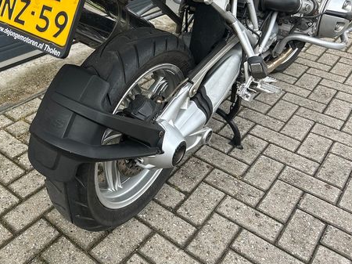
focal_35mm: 37
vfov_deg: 38.1
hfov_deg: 49.2
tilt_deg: -26.7
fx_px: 376
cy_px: 81
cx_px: 113
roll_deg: -0.1
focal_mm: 5.7
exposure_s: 1/148
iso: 32
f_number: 1.5
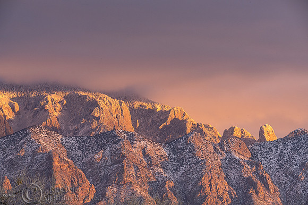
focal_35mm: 307
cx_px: 154
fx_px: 2627
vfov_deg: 4.5
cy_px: 102
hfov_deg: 6.7
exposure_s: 1/3
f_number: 22
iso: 400
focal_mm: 307.2
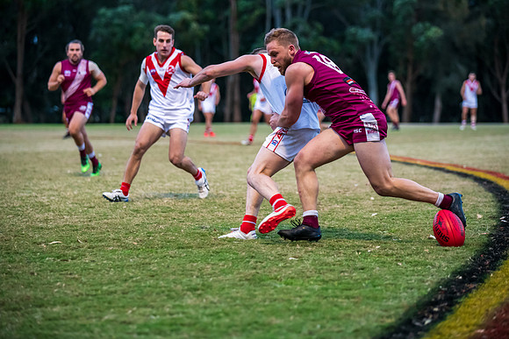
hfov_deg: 17.3
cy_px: 170
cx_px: 251
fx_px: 1677
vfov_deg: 11.6
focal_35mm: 119
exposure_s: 1/1000
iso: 2800
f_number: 2.8
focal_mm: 116
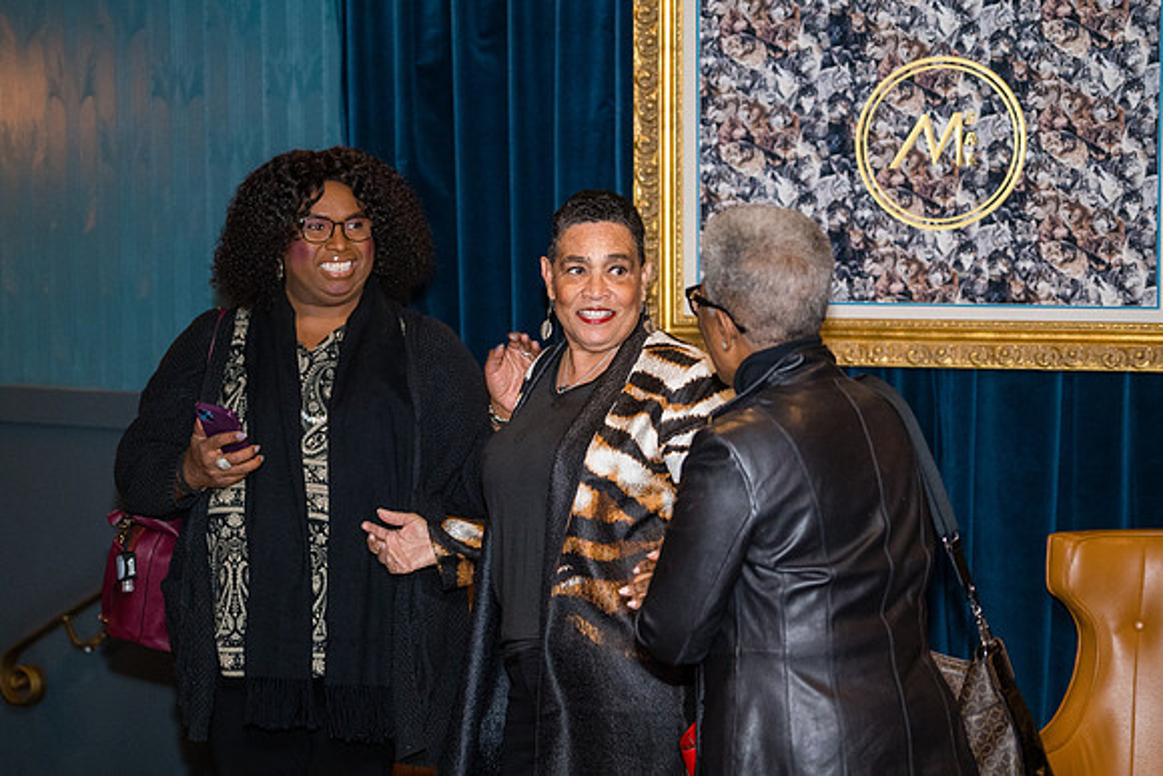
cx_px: 582
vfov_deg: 12.9
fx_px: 3425
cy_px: 388
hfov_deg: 19.3
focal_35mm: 106
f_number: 4
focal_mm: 106
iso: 4000
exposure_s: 1/100
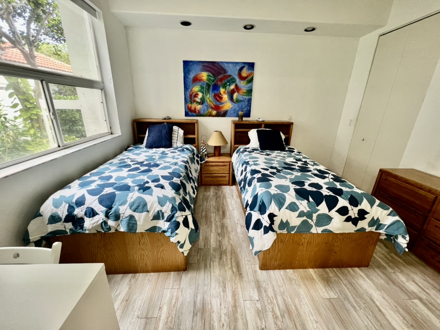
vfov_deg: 89.9
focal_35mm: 13
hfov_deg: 106.2
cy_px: 165
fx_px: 165
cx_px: 220
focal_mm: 1.57
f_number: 1.8
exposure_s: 1/60
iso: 200
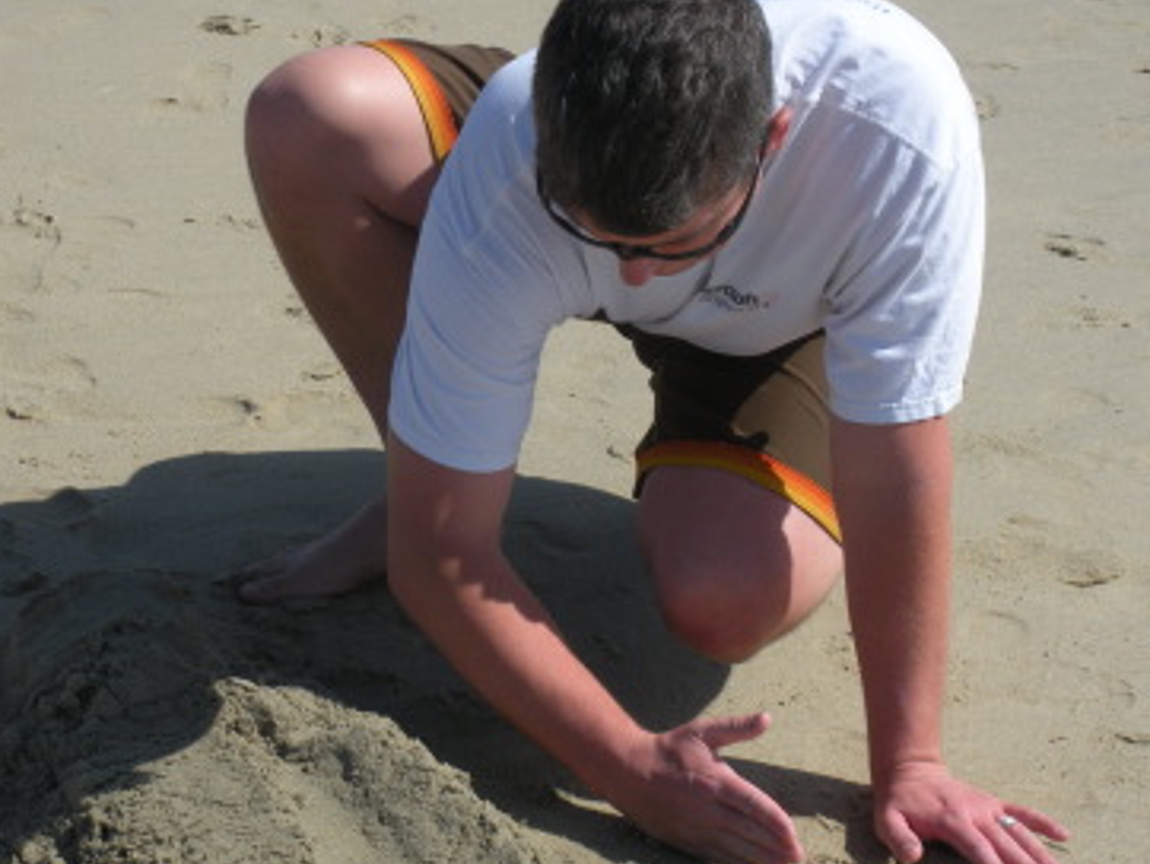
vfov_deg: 14.5
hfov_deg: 19.2
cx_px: 502
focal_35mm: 102
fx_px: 3391
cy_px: 388
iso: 64
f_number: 4.8
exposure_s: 1/597
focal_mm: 14.2
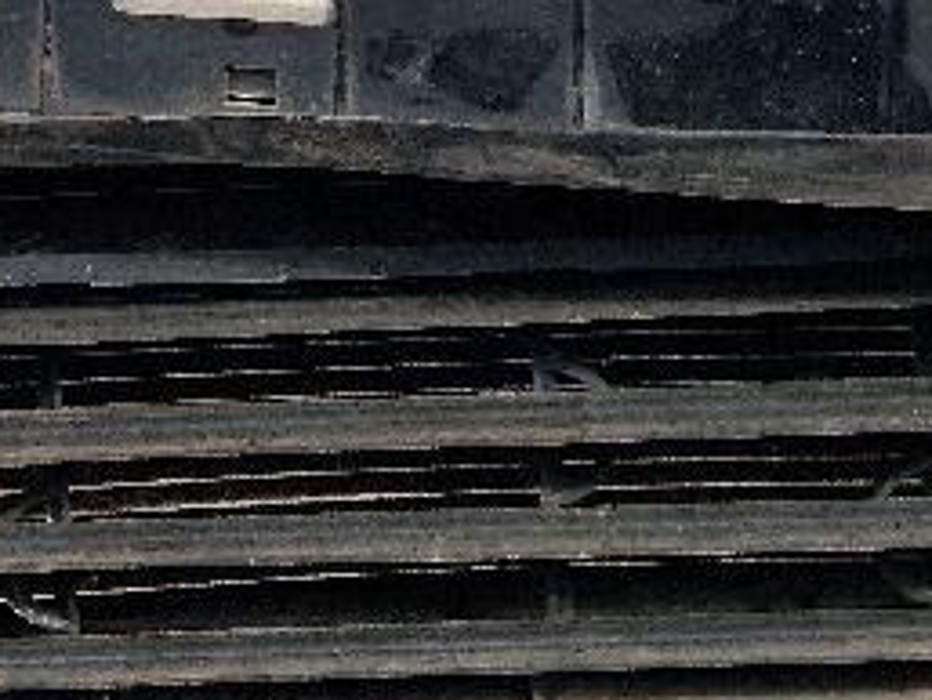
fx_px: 4337
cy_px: -337
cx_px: -33
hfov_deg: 12.1
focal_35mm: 161
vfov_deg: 9.0
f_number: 1.8
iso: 50
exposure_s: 1/1250
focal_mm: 5.4
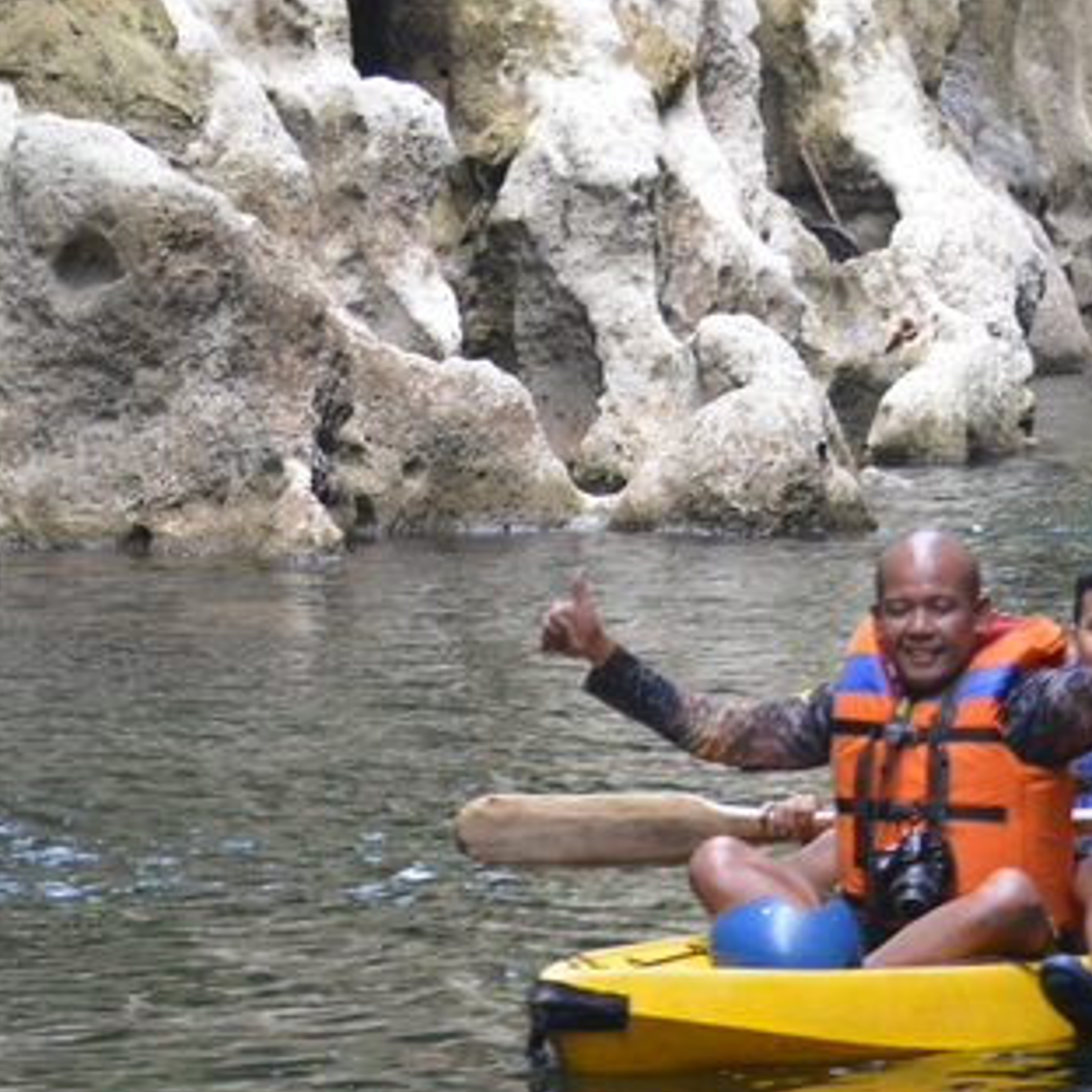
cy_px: 548
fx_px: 8223
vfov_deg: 7.6
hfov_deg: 7.6
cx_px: 158
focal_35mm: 230
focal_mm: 55
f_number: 5
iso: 400
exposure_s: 1/100
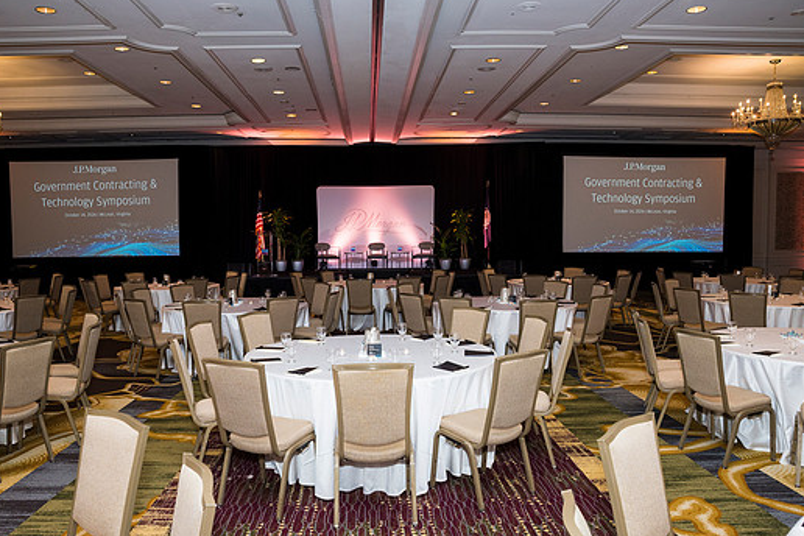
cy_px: 292
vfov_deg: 47.9
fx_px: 603
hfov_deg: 67.3
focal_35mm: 27
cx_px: 382
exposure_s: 1/125
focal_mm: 24
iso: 800
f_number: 5.6
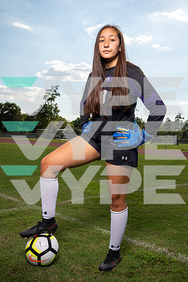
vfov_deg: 50.7
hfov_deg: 35.1
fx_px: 298
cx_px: 94
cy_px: 141
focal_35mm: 38
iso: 250
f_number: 8
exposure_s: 1/640
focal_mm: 38
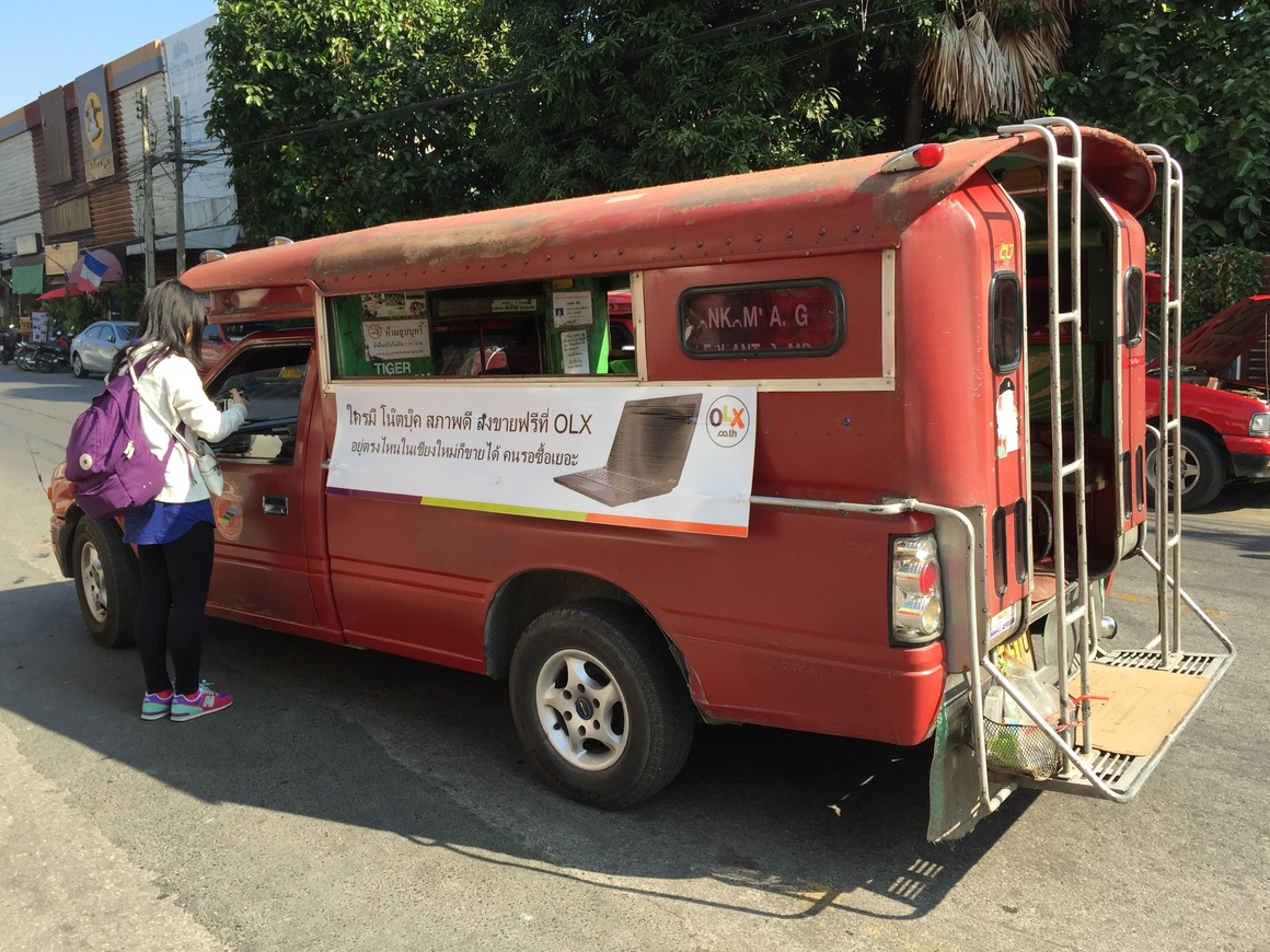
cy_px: 464
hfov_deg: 60.0
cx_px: 645
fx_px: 1101
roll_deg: +0.3
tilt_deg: -6.8
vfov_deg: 46.8
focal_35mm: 30
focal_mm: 4.15
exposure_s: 1/628
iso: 32
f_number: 2.2
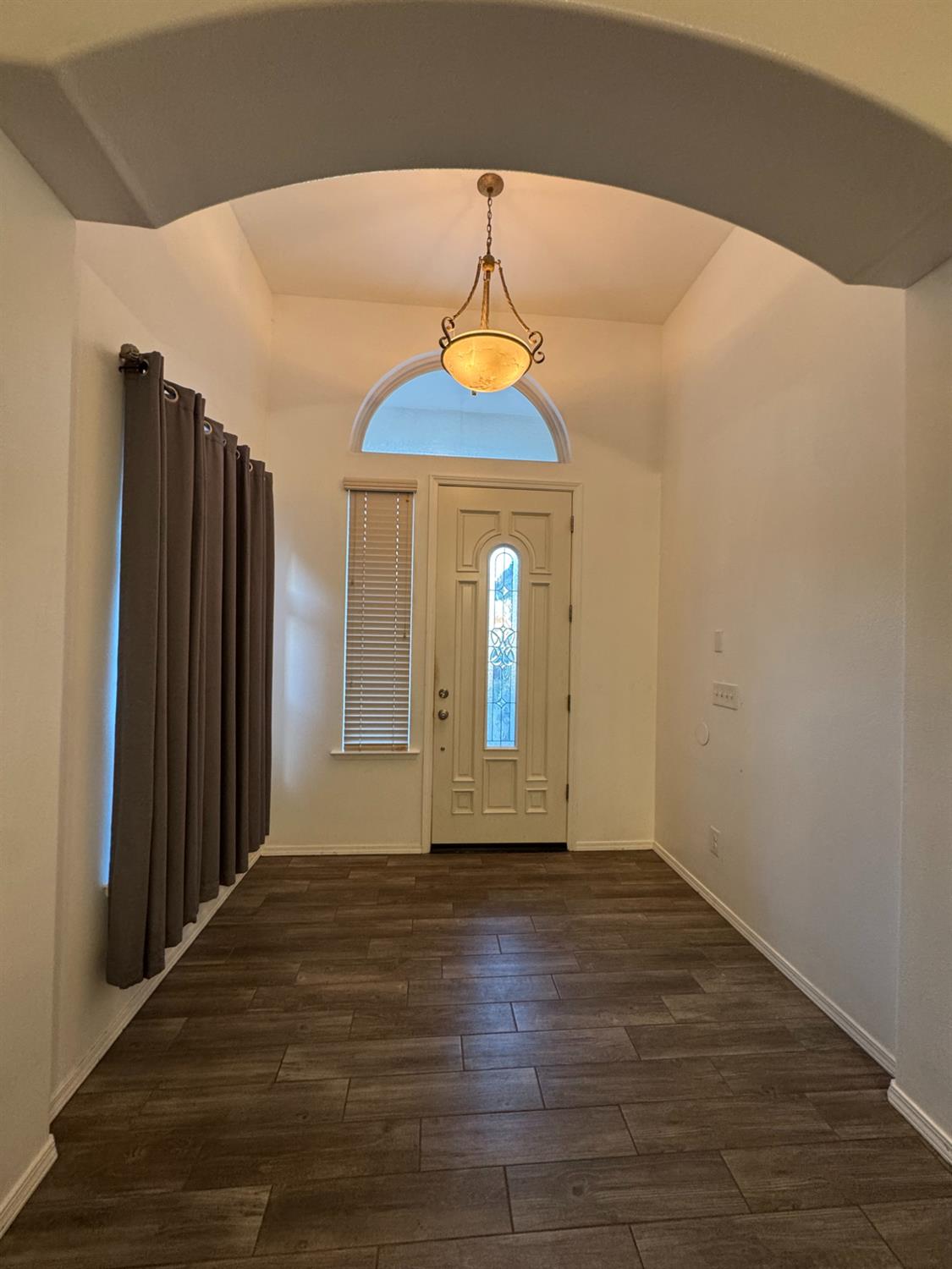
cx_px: 476
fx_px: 513
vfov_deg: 102.1
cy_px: 634
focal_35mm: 14
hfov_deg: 85.7
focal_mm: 2.22
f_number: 2.2
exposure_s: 1/60
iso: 200
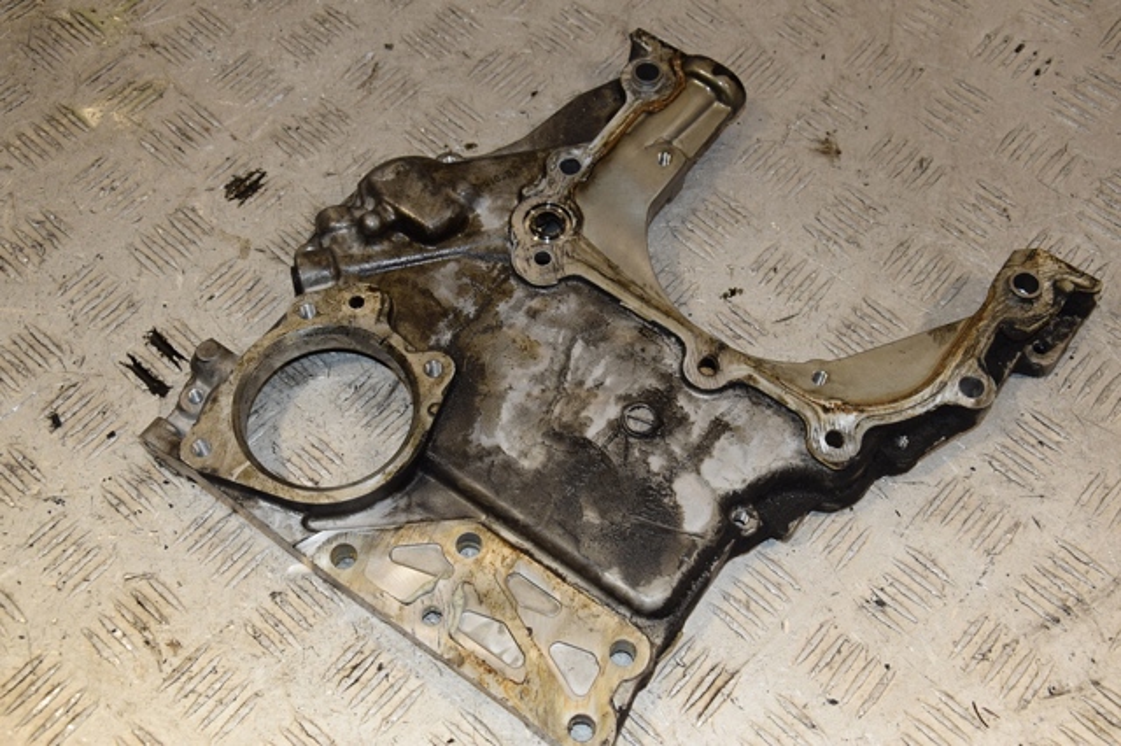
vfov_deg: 28.0
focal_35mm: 48
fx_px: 1494
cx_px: 560
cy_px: 373
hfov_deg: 41.1
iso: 800
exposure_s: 1/200
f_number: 8
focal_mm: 32
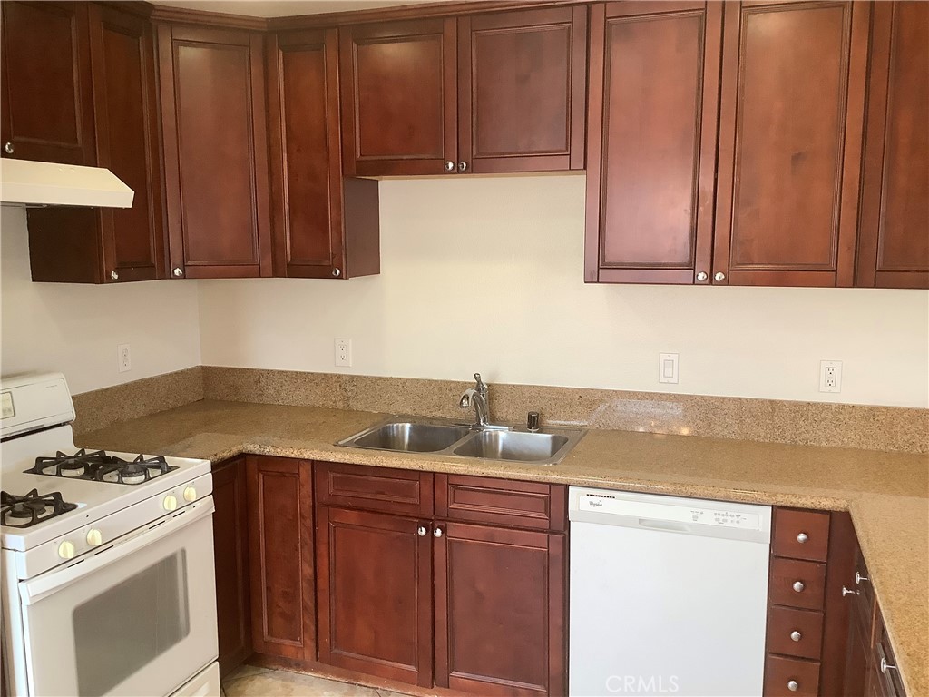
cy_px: 348
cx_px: 464
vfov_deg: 45.4
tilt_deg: -8.2
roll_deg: +2.1
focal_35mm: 31
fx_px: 832
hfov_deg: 58.4
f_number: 2.4
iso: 100
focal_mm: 3.3
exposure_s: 1/60
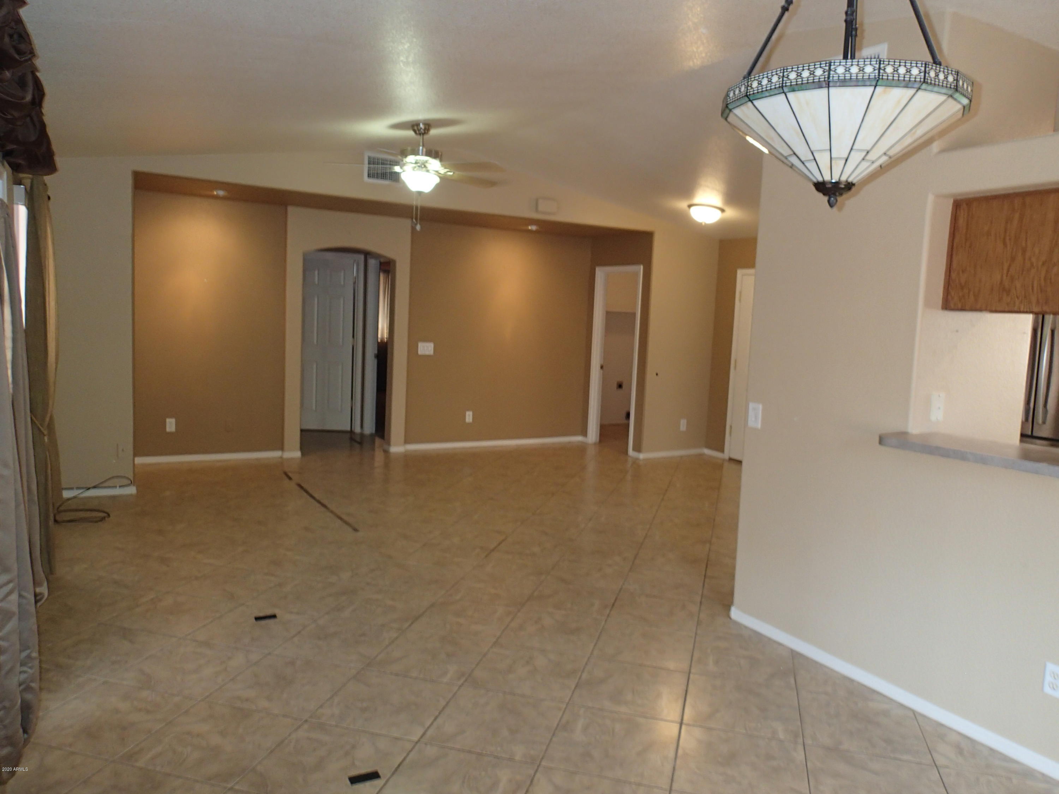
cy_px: 397
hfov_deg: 69.4
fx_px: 765
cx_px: 530
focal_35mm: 25
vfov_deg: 54.9
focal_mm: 4.5
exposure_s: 1/30
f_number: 2
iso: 200
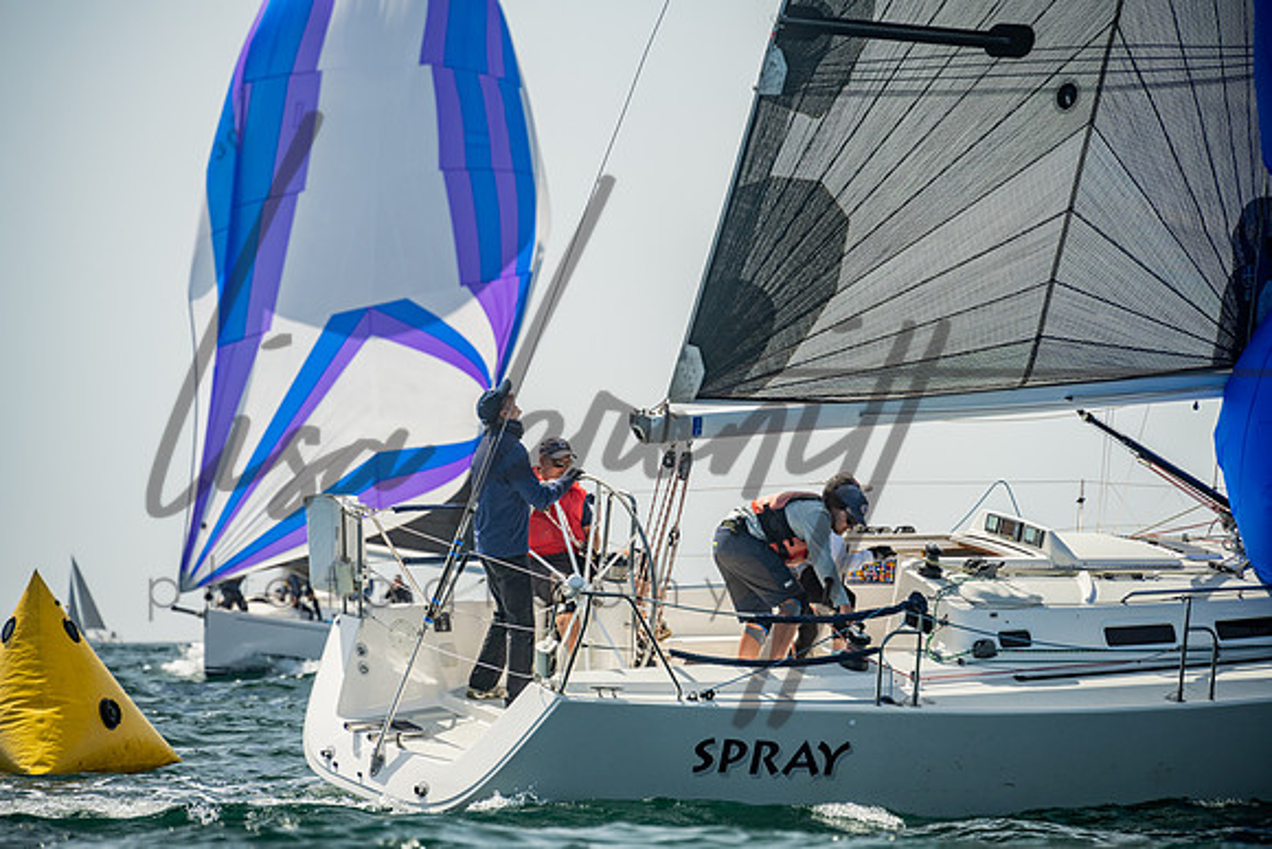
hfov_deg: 10.3
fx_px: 7068
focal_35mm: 200
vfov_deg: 6.9
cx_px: 636
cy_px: 424
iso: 320
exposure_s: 1/800
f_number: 6.3
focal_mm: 200
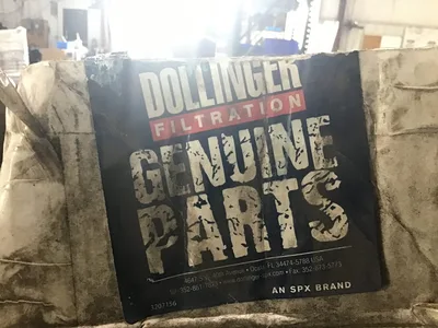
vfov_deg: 45.4
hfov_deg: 58.4
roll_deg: -6.1
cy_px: 164
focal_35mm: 31
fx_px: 392
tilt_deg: -17.4
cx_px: 219
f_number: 2.4
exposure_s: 1/30
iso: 200
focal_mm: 3.3
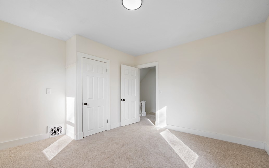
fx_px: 110
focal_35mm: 15
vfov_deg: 74.6
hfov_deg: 101.4
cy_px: 93
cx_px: 133
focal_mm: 14
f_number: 7.1
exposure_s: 1/15
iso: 100
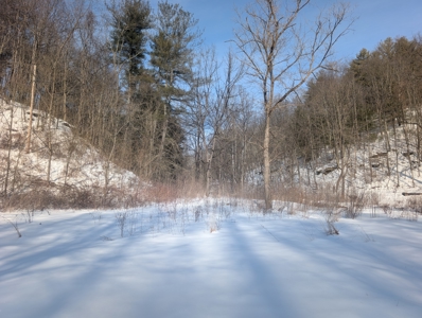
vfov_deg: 57.0
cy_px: 159
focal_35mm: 24
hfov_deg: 71.5
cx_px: 211
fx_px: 293
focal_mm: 6.9
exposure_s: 1/940
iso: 22
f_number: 1.68
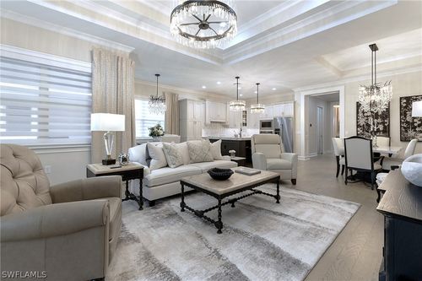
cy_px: 140
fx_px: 176
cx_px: 211
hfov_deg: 100.4
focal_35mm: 15
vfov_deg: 77.3
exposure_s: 1/1.67
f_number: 11
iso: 200
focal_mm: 15
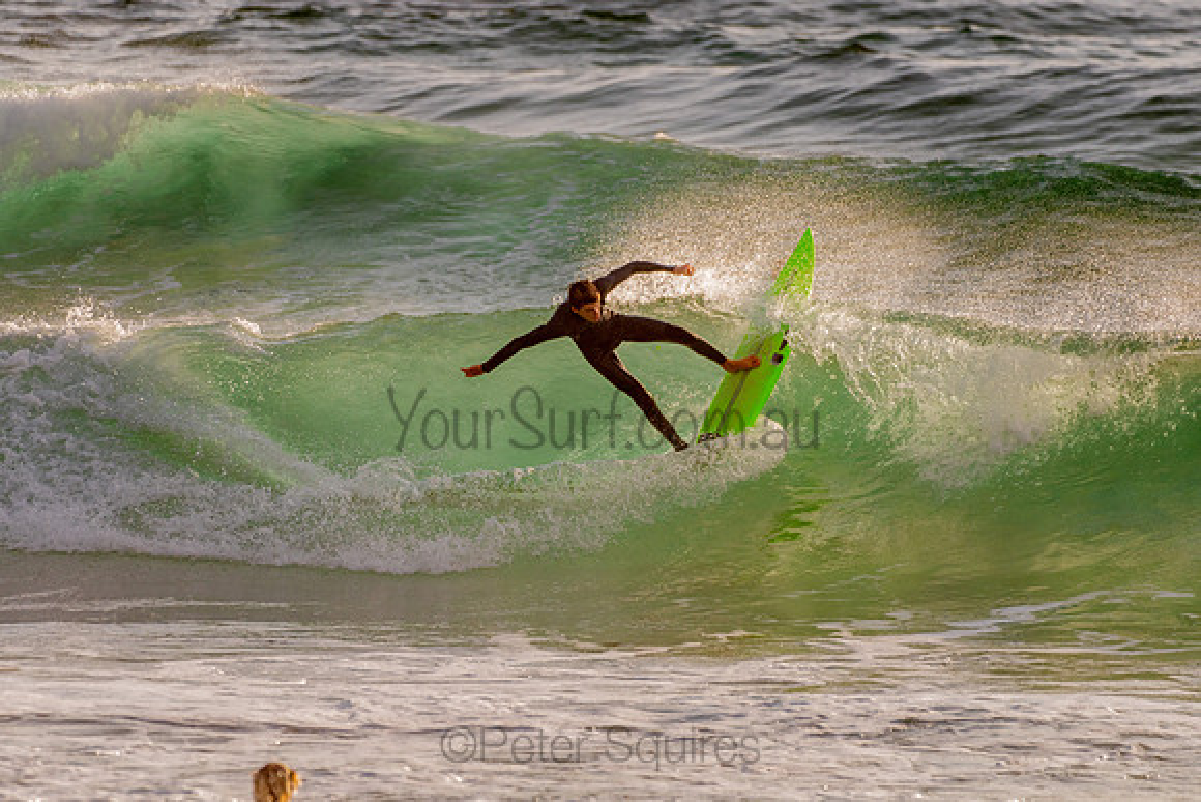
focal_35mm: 613
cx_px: 586
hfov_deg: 3.4
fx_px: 20451
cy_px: 389
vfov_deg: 2.2
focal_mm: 500
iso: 220
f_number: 5.6
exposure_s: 1/2000
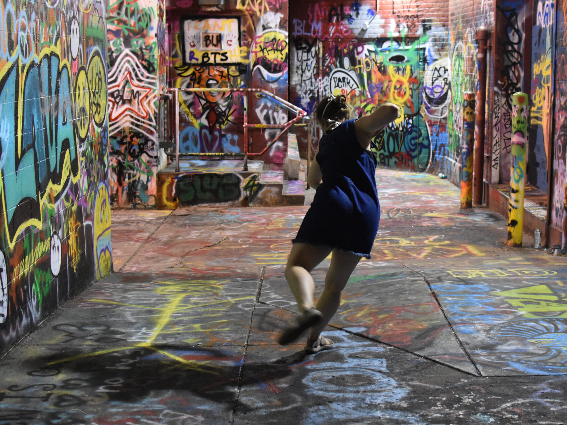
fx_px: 943
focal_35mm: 58
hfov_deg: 33.5
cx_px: 307
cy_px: 211
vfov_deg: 25.4
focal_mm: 35
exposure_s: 1/60
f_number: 2.8
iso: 4500
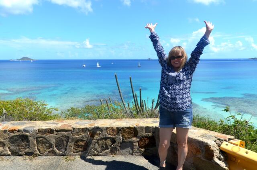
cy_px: 85
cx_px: 128
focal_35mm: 27
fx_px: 192
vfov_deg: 47.7
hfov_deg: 67.5
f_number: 18
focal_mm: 18
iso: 200
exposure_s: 1/100
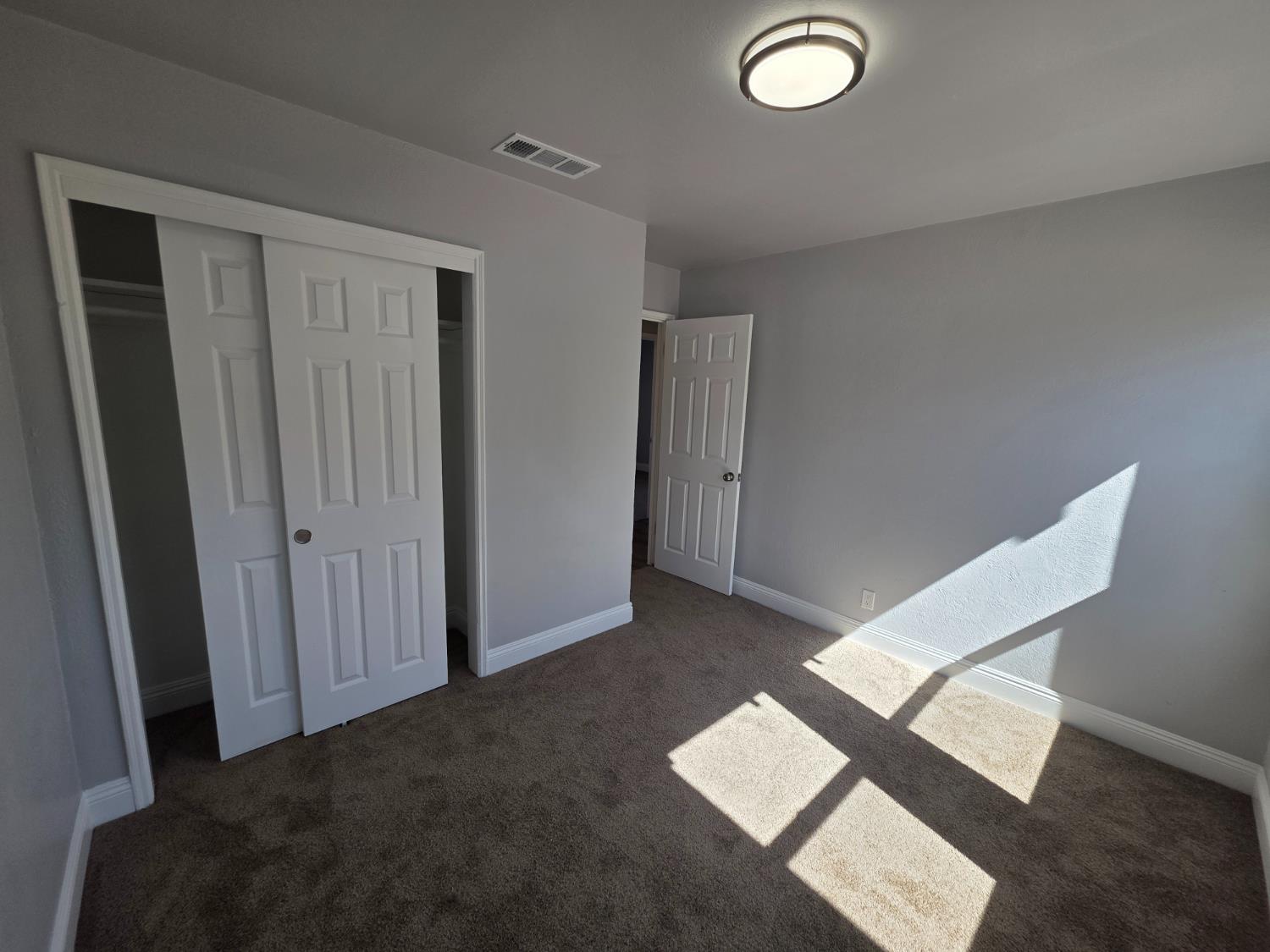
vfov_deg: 89.9
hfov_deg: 106.2
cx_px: 635
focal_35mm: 13
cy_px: 476
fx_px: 477
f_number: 1.9
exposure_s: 1/347
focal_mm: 2.2
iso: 40
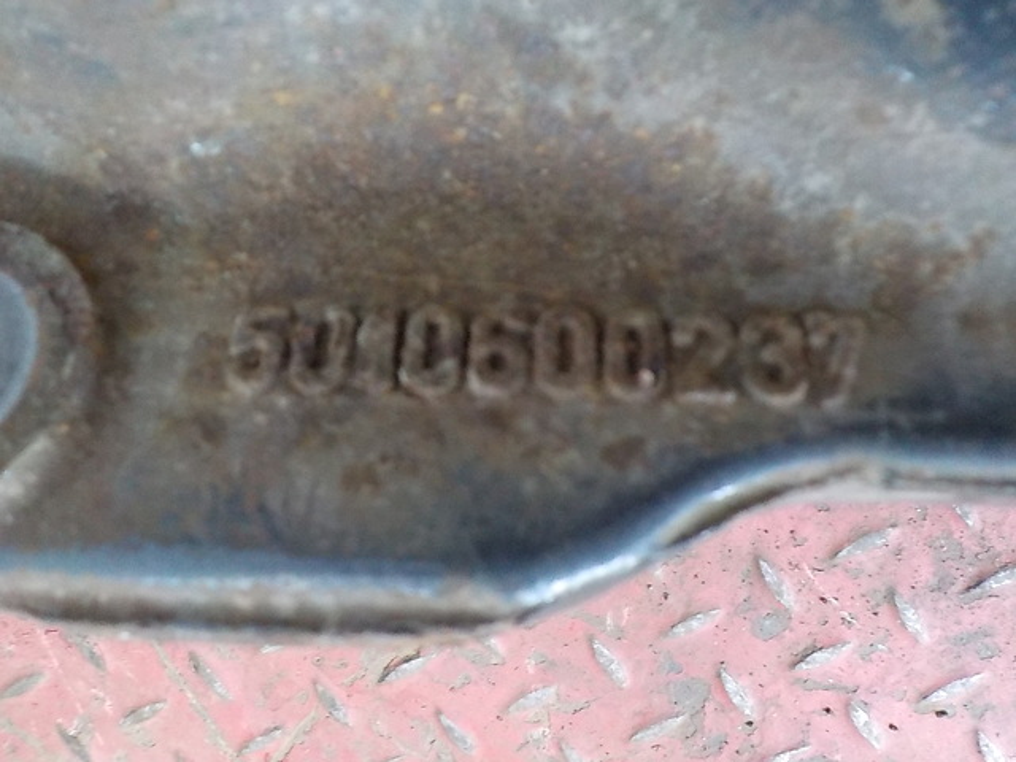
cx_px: 508
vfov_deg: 46.8
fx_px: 881
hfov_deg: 60.0
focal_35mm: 30
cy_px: 381
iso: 800
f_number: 3.3
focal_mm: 4.1
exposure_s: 1/15
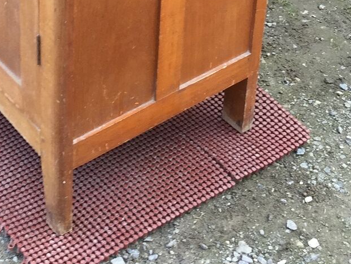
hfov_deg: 20.7
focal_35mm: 93
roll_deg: -0.8
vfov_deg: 14.6
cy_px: -157
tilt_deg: -25.0
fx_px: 943
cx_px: 45
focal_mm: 4.15
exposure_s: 1/100
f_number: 2.2
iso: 40
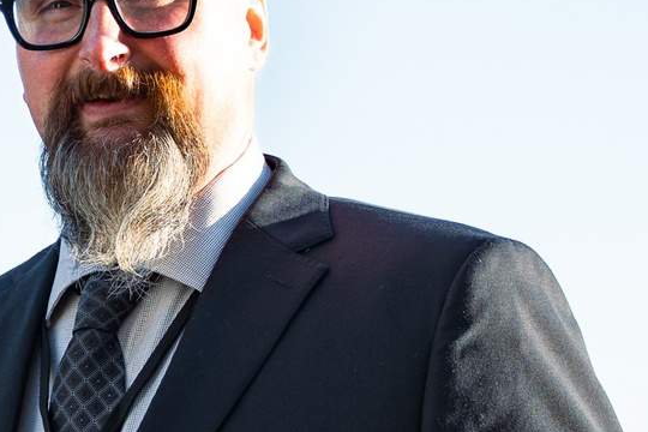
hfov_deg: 9.5
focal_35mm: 211
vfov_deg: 6.4
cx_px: -280
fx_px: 3798
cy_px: 689
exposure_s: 1/400
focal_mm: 40.4
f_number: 2.8
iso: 100
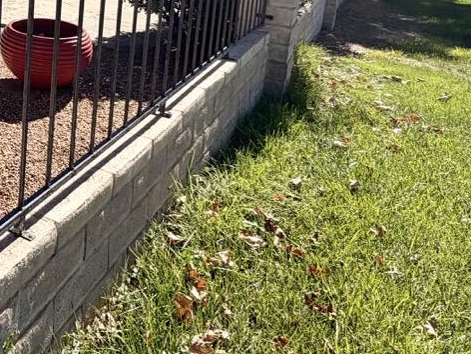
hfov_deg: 41.0
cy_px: -19
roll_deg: -1.6
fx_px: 517
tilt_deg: -9.1
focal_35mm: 38
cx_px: -26
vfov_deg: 33.6
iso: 32
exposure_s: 1/770
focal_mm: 2.22
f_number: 2.2
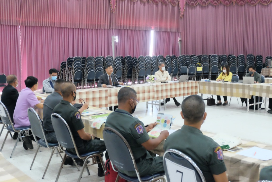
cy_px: 91
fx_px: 317
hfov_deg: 46.4
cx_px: 136
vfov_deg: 31.9
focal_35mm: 42
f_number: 4.5
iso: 6400
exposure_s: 1/80
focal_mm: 28.2
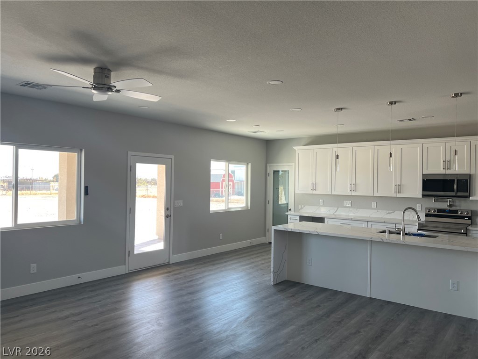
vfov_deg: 53.1
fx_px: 359
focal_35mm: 26
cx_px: 239
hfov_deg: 67.3
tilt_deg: +0.4
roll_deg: -1.0
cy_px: 180
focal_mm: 5.7
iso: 32
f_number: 1.5
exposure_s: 1/124
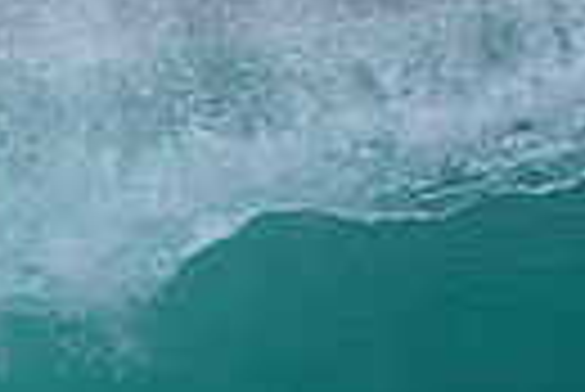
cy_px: 462
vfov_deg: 0.4
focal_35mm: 3343
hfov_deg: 0.6
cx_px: -626
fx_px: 54384
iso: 200
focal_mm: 500
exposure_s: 1/800
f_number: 5.6
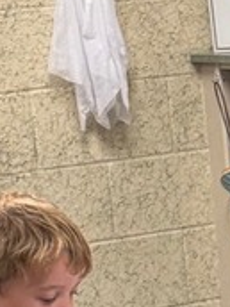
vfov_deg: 6.8
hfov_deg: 5.0
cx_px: 596
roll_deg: +2.8
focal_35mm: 285
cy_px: 484
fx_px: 2525
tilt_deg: -13.1
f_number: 1.78
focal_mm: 6.76
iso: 125
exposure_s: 1/60
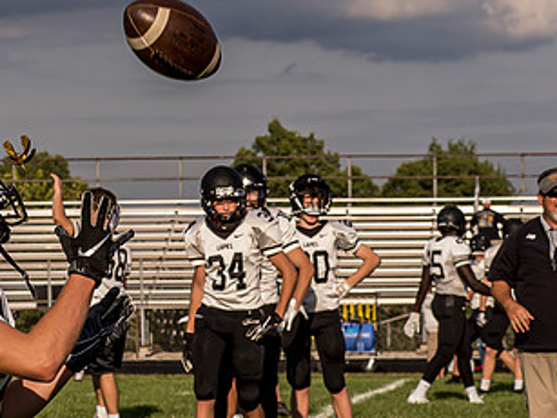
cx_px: 64
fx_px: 3490
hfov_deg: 9.1
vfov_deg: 6.8
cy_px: 150
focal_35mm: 217
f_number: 4.5
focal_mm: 40
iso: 100
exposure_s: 1/1000
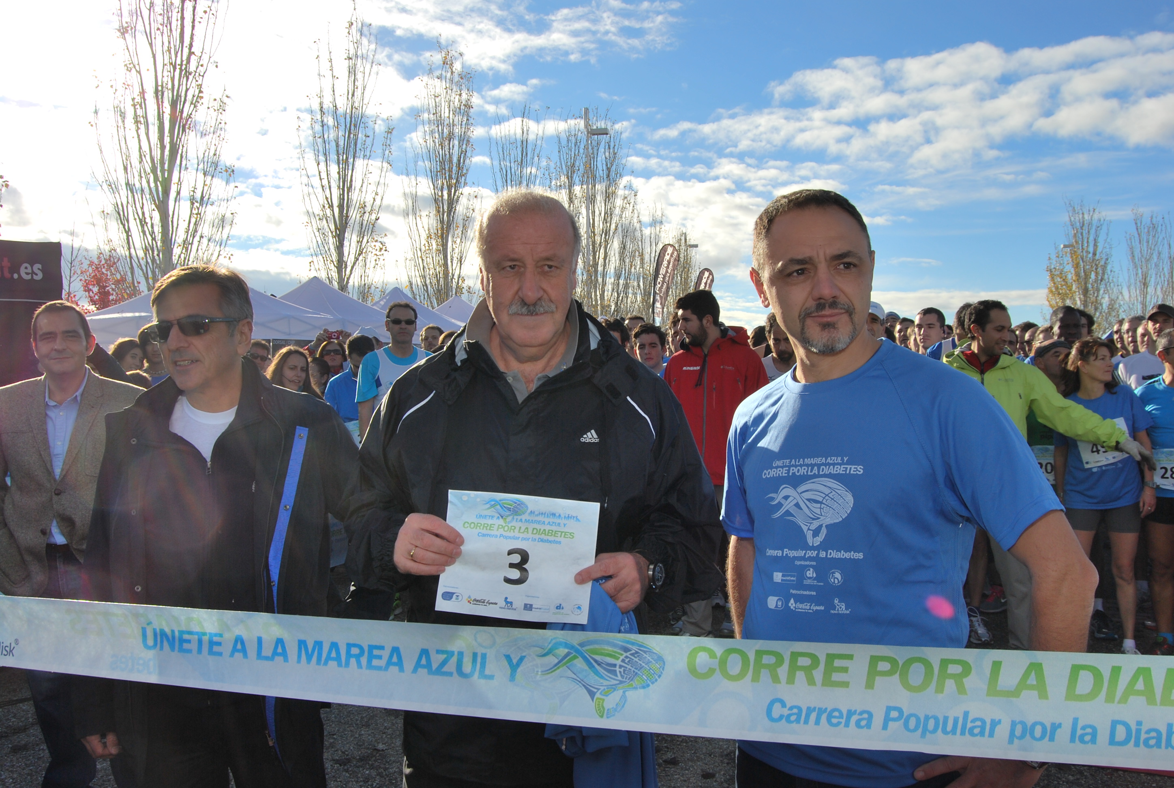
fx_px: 980
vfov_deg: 43.8
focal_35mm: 30
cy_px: 394
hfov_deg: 61.8
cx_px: 587
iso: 100
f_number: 13
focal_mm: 20
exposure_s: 1/200
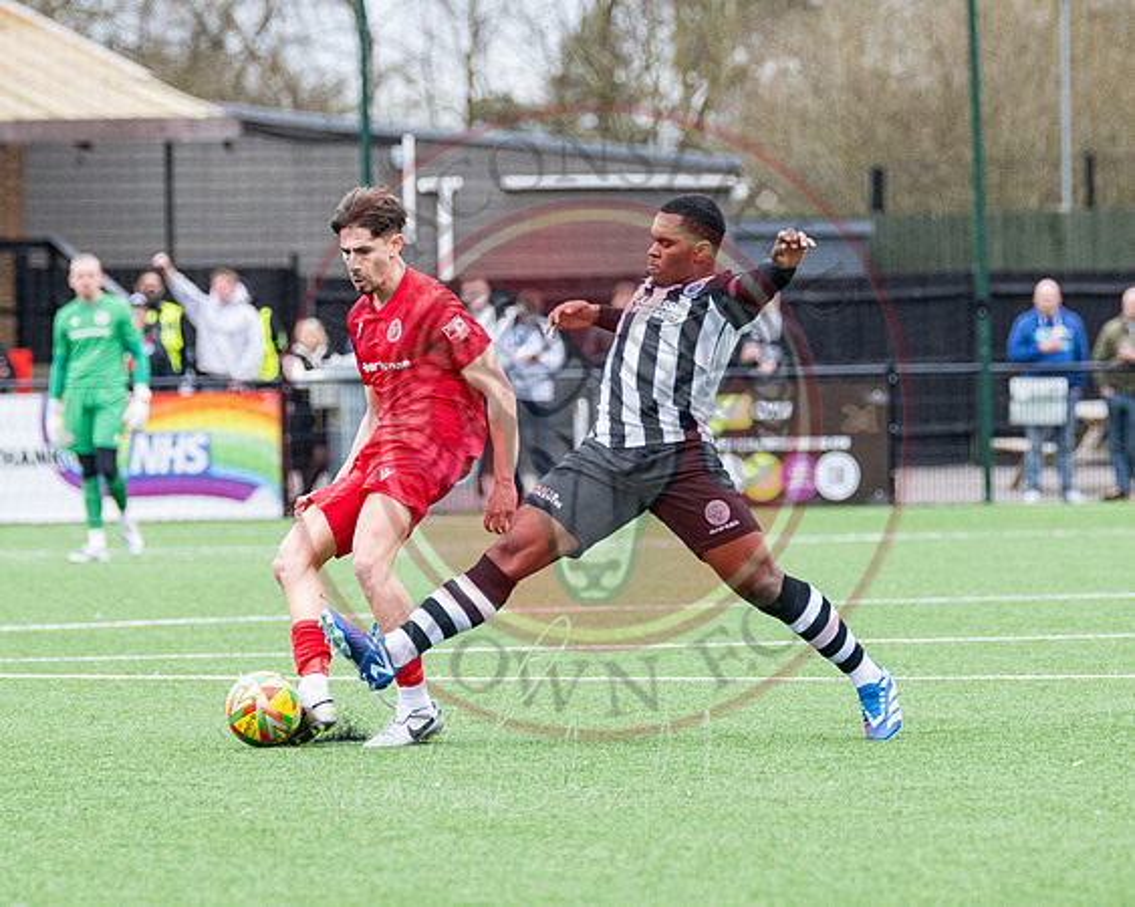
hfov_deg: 4.9
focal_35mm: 394
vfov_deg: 3.9
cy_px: 380
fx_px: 13227
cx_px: 509
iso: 800
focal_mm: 185
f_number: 4
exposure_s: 1/1250
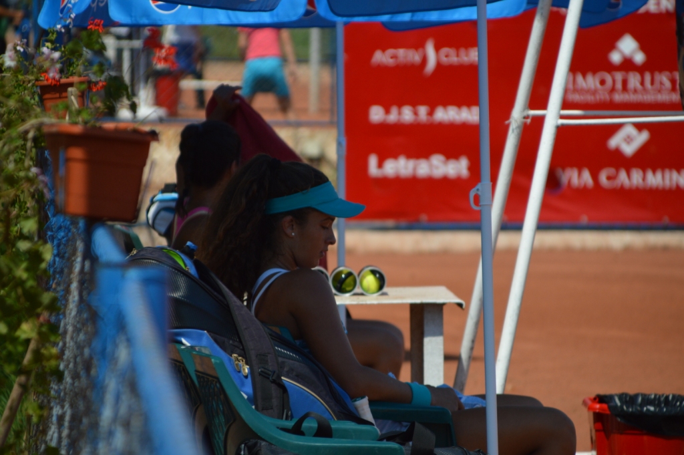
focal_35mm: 300
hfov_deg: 6.9
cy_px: 228
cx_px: 342
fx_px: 5695
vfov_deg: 4.6
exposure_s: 1/1000
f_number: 6.3
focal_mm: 200
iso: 400
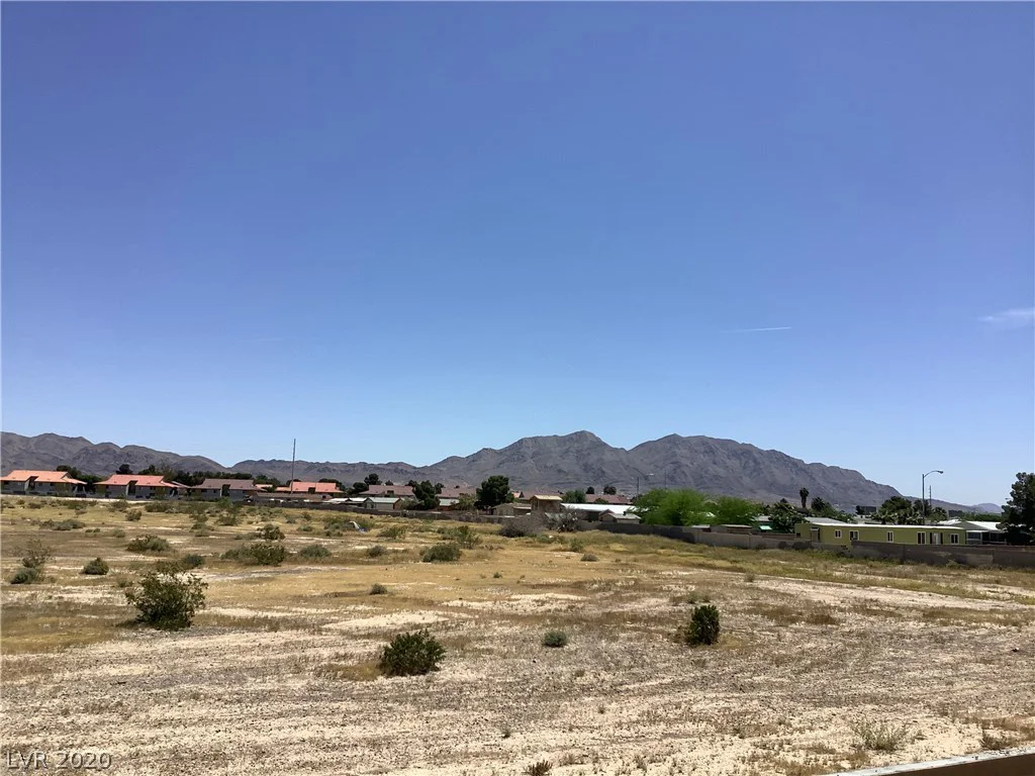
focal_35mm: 31
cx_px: 518
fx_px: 927
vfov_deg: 45.4
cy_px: 388
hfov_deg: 58.4
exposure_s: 1/2632
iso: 25
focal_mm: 3.3
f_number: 2.4
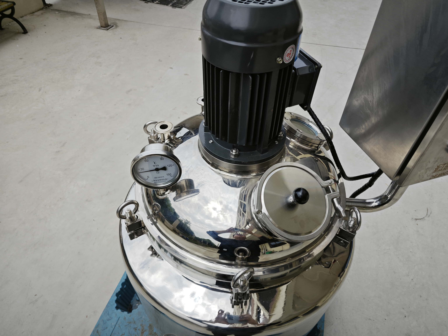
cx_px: 224
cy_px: 168
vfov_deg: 58.9
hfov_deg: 73.9
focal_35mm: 23
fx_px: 298
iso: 50
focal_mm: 5.43
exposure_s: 1/3300
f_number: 1.8
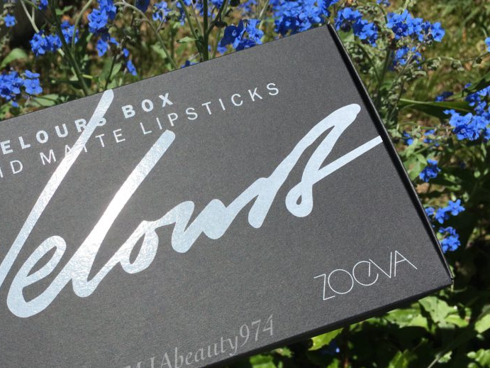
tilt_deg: -50.7
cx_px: 143
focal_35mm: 43
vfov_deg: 33.1
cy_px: 261
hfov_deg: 42.9
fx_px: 609
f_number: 2.2
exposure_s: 1/2959
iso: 25
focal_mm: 4.15
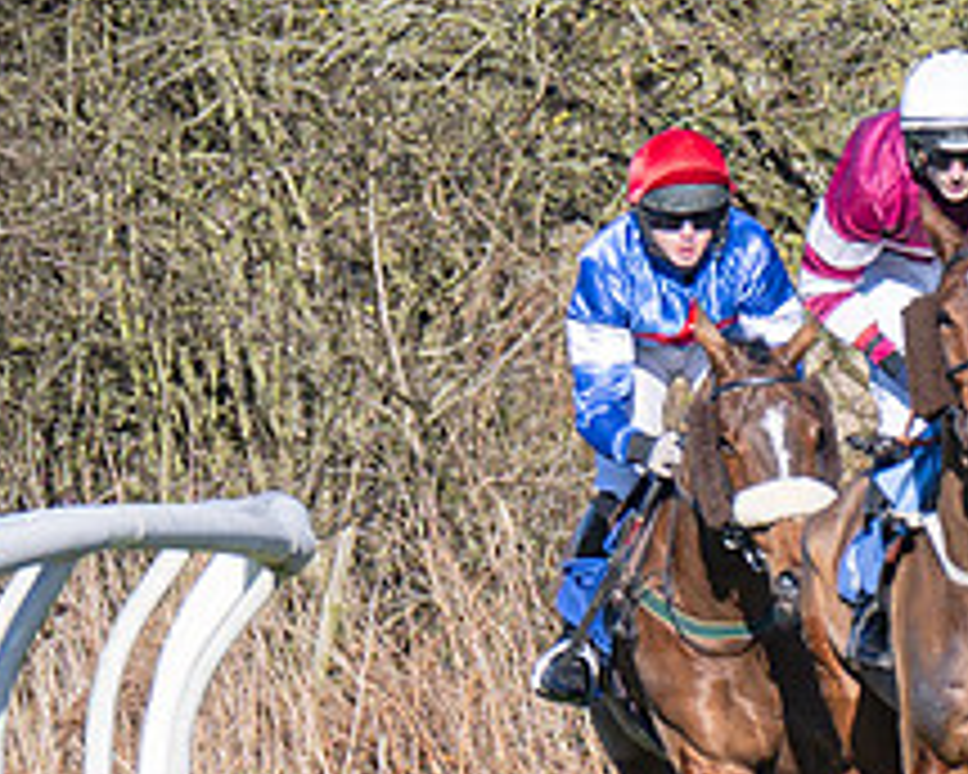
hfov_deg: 1.0
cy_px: 898
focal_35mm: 1930
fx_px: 55293
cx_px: 1202
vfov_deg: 0.8
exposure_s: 1/1000
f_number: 4
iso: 100
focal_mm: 200
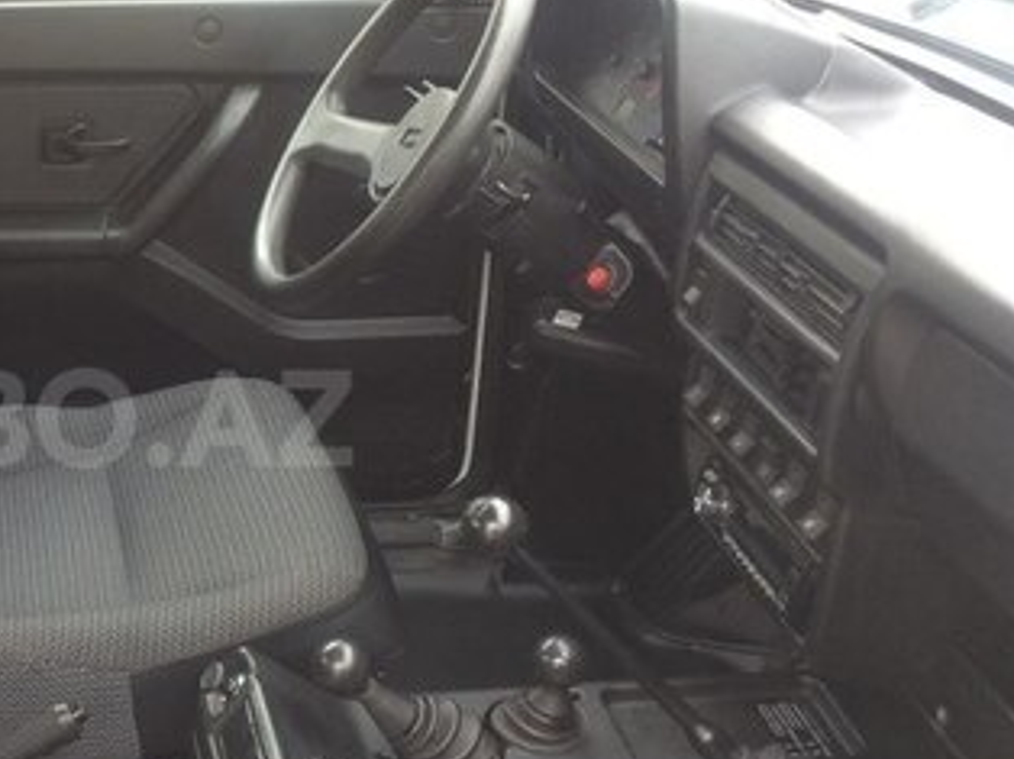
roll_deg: +2.1
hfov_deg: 29.8
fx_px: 1785
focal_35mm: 61
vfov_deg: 24.0
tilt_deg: -25.5
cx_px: 23
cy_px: 418
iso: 40
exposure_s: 1/33
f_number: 2.2
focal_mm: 4.15
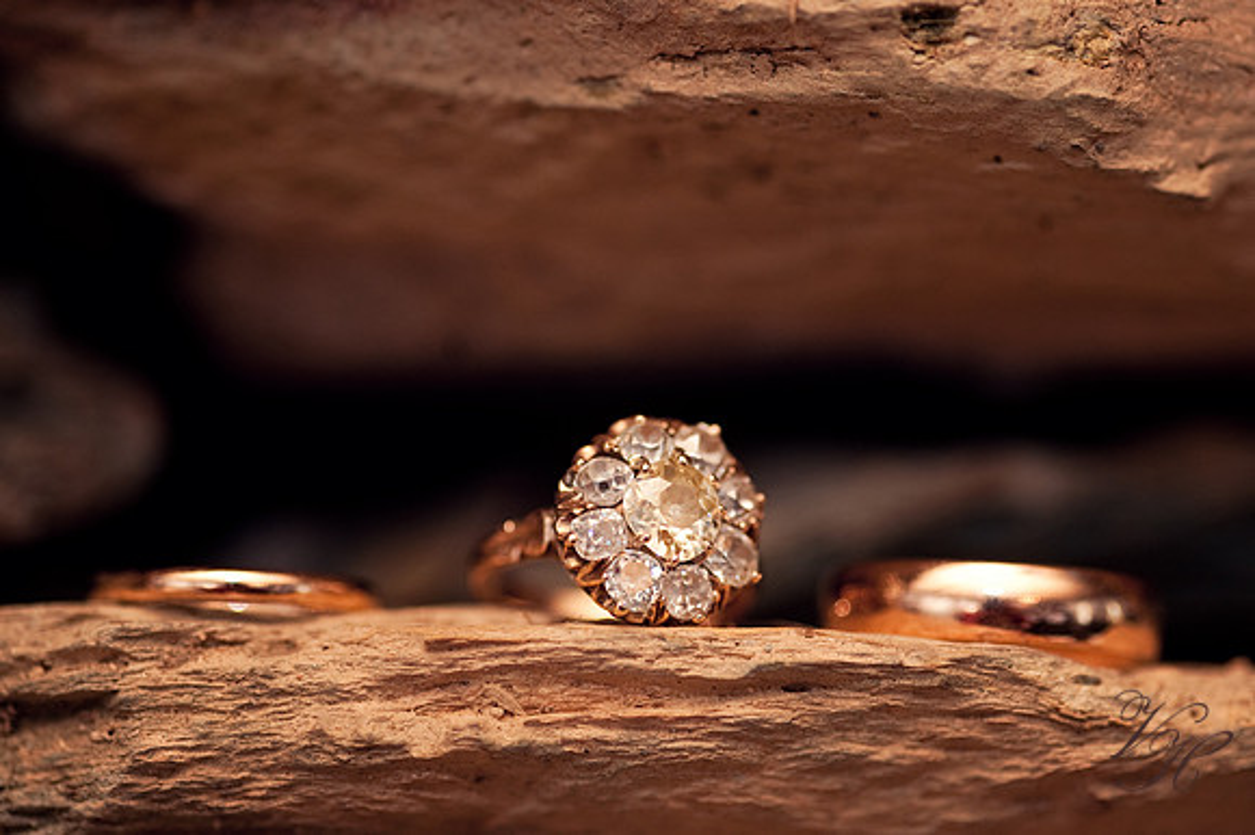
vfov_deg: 13.0
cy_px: 418
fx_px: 3658
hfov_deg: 19.5
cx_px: 628
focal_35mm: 105
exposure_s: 1/160
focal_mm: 105
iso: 200
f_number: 2.8
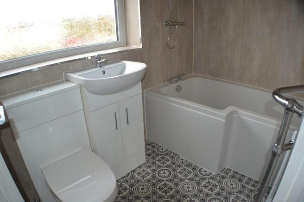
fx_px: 253
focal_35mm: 30
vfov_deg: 43.6
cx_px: 152
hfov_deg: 61.9
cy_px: 101
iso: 400
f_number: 3.8
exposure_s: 1/60
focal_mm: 20
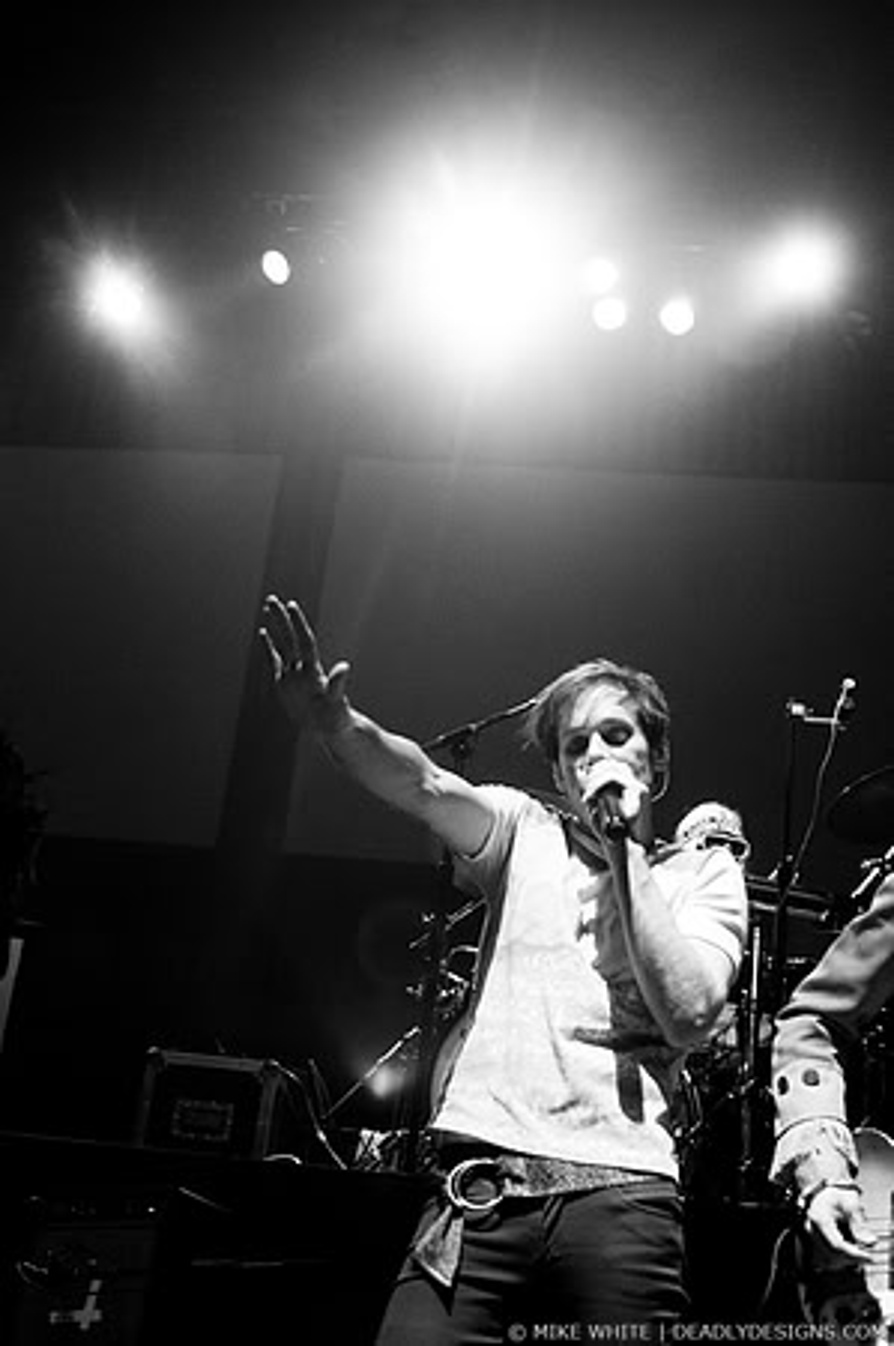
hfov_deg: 25.7
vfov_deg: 37.9
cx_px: 447
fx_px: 1960
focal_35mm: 52
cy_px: 673
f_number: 2.8
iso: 640
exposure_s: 1/200
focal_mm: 35
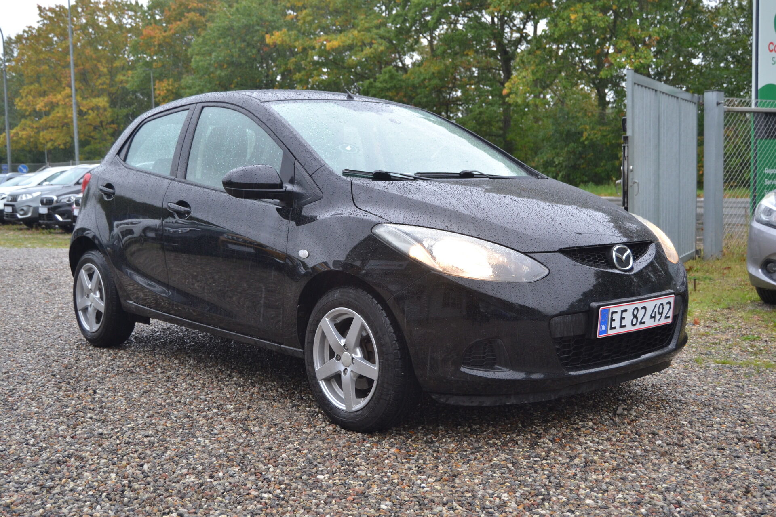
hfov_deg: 46.4
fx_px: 905
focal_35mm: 42
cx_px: 388
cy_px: 258
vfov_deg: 31.9
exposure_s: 1/100
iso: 400
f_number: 5
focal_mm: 28
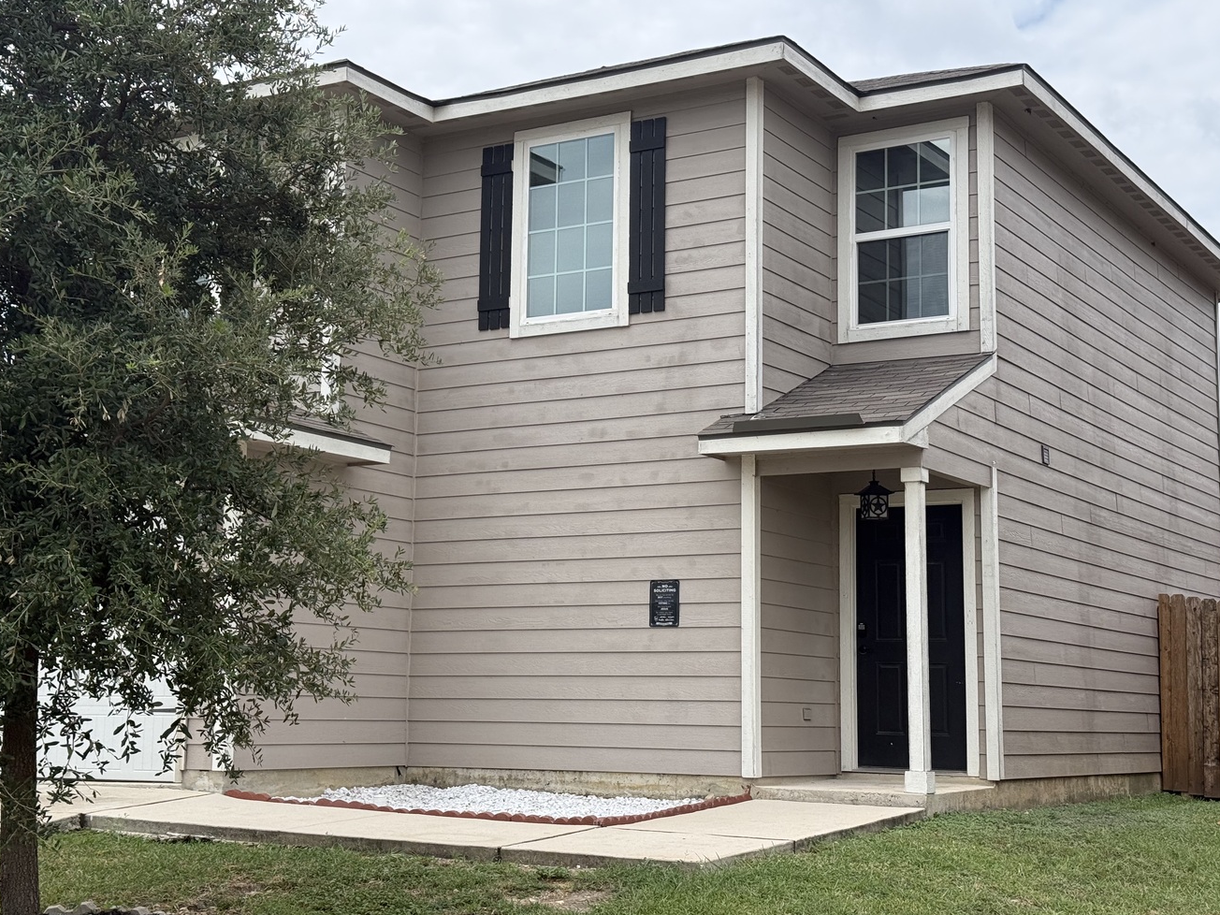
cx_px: 572
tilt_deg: +8.8
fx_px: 1868
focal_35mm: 53
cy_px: 455
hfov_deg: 36.2
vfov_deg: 27.5
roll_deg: -0.6
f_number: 1.78
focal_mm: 6.76
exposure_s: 1/4329
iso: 80
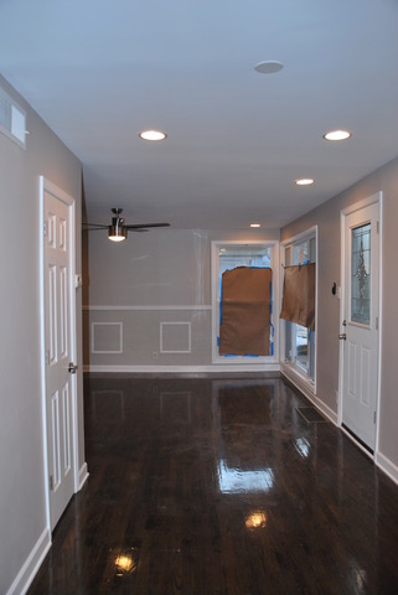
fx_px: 447
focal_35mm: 27
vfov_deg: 67.3
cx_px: 199
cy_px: 298
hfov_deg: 48.0
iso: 200
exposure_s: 1/60
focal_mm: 18
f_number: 3.5
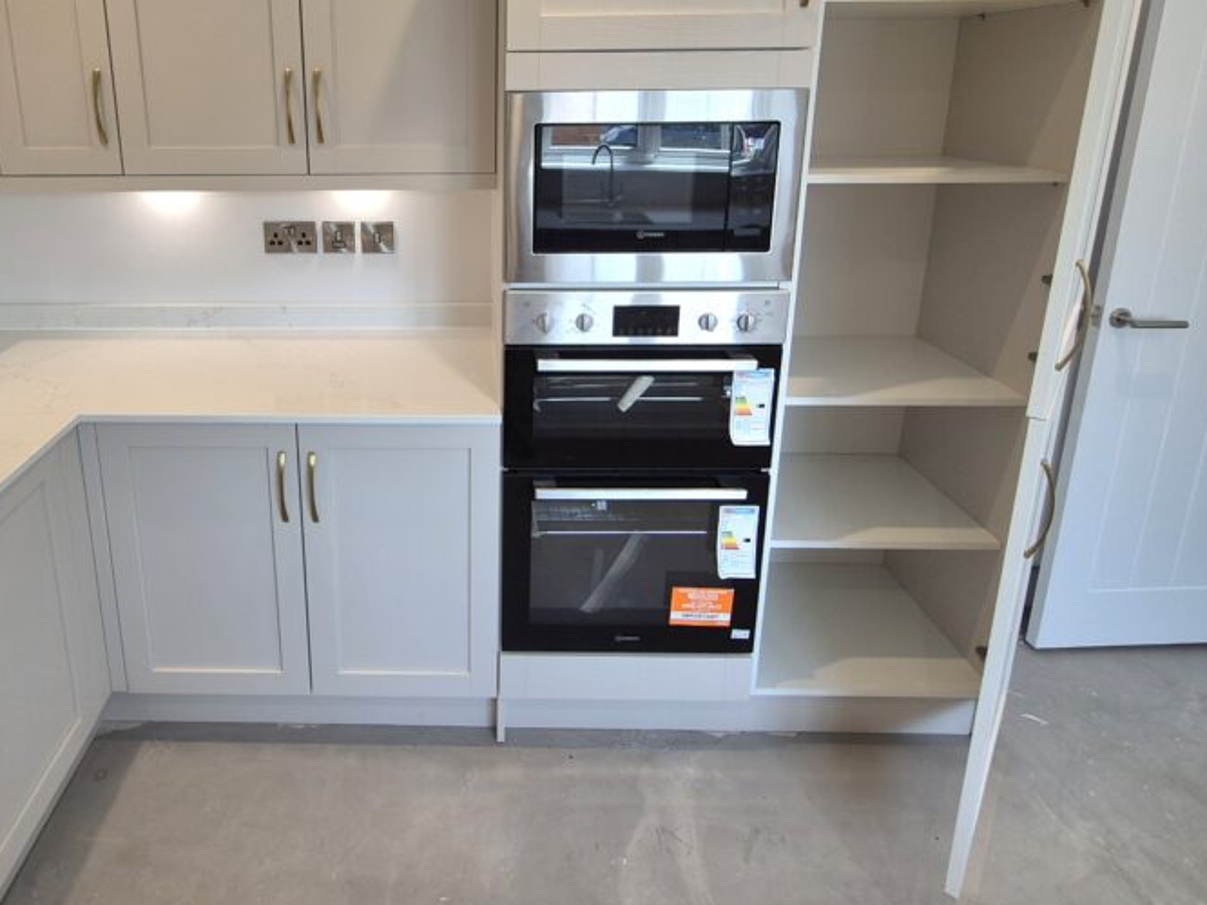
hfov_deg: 80.1
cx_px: 446
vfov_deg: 63.2
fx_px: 697
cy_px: 259
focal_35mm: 20
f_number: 2.2
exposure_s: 1/100
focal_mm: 2.2
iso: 64
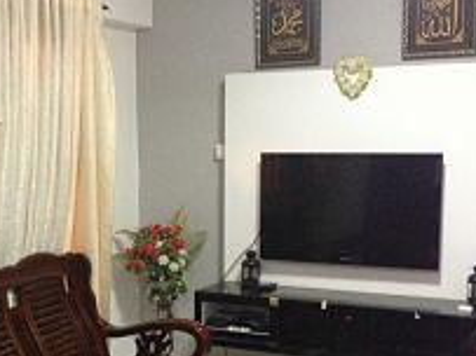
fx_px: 948
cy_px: 258
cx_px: 171
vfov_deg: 21.1
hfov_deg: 28.1
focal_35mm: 69
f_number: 2.4
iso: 500
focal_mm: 4.28
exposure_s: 1/17
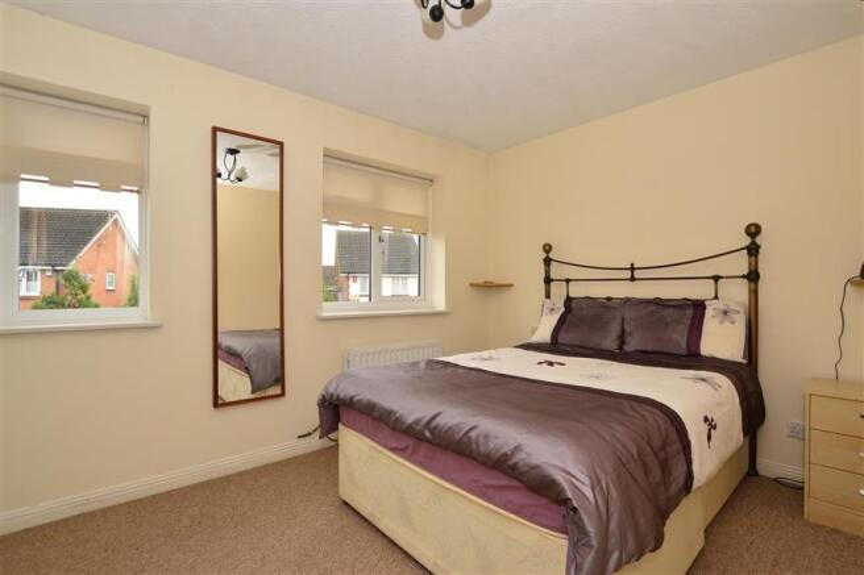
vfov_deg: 77.3
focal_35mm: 15
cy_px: 288
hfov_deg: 100.4
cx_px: 432
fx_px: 360
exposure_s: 1/60
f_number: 5
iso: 400
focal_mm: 10
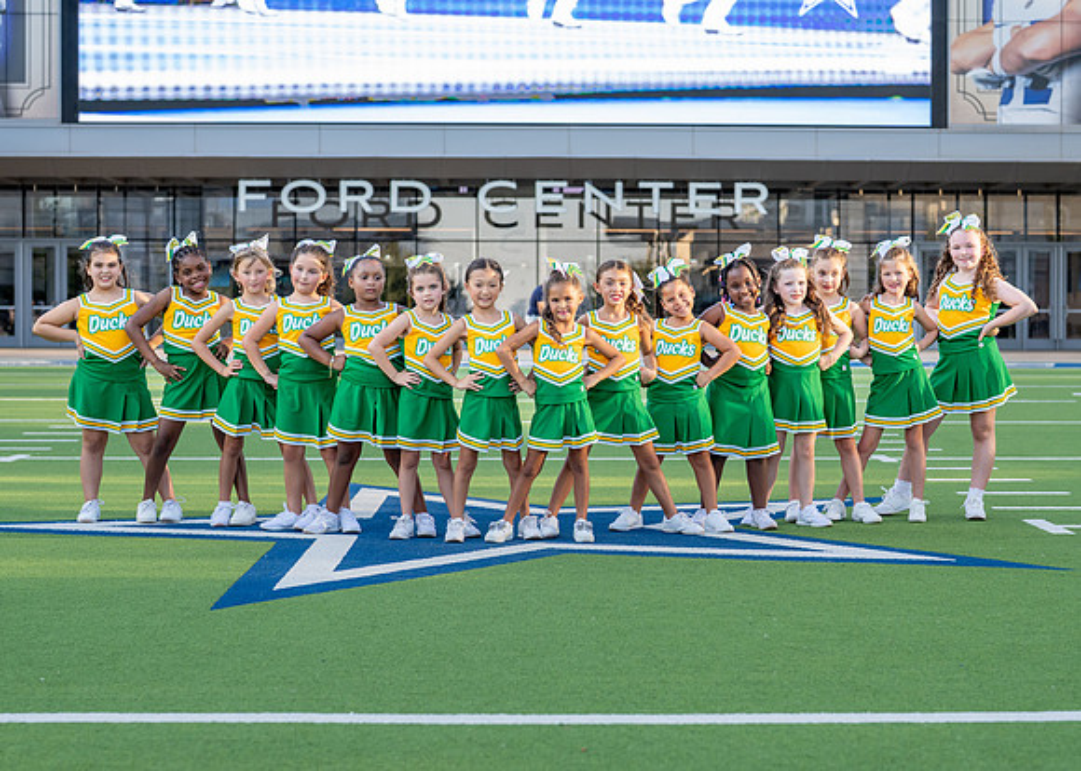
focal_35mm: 73
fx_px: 2238
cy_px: 382
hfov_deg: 27.1
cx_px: 603
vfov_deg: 19.6
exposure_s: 1/800
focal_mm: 50
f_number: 2.8
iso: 320
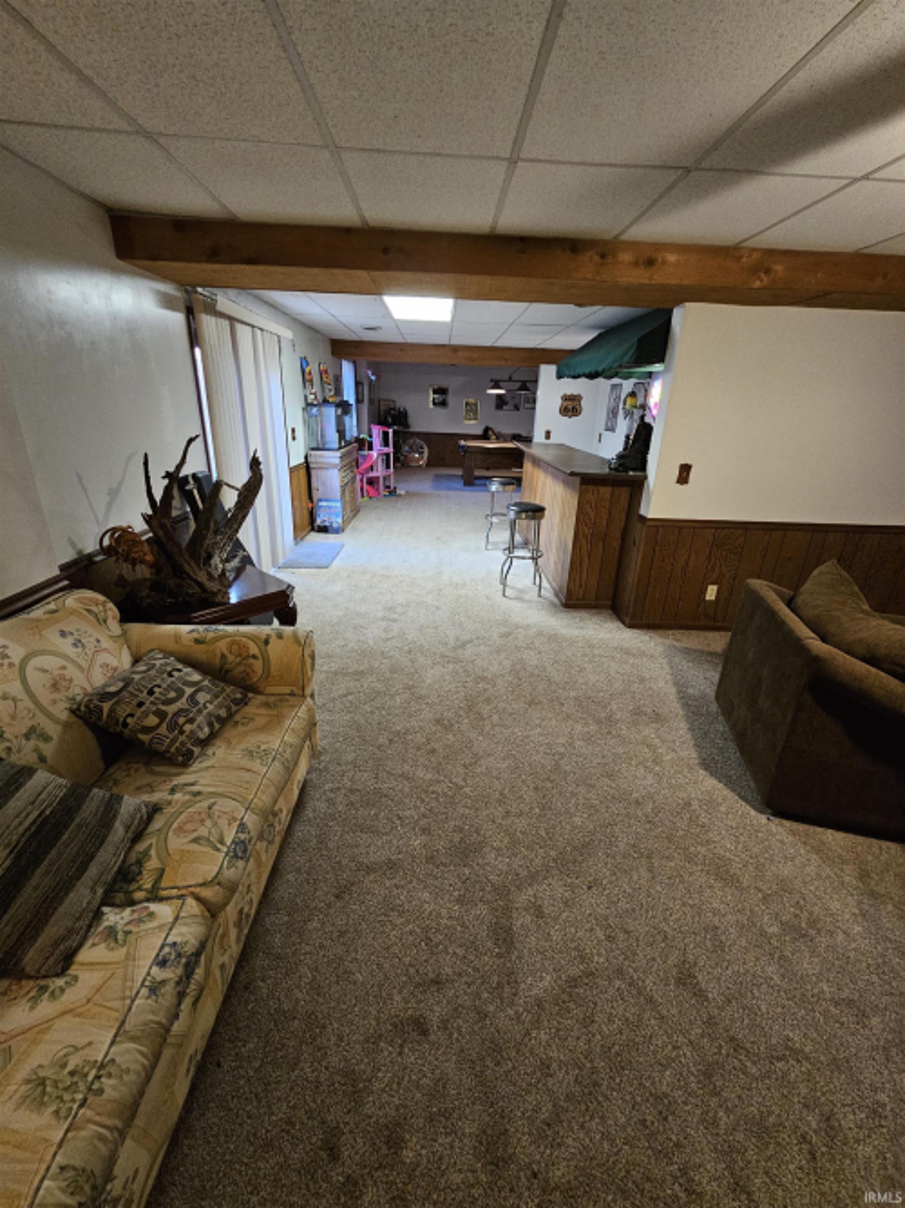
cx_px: 452
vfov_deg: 106.2
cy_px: 604
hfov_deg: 89.9
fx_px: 453
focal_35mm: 13
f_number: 2.2
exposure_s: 1/30
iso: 640
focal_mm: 2.2
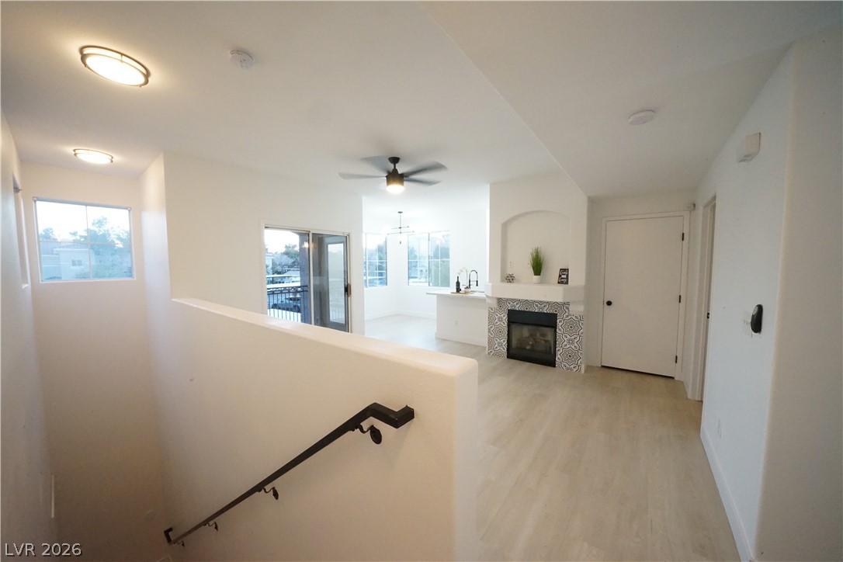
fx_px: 281
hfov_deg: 112.6
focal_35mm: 12
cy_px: 281
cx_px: 422
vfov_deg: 90.0
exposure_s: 1/20
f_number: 22
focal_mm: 12
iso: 8000
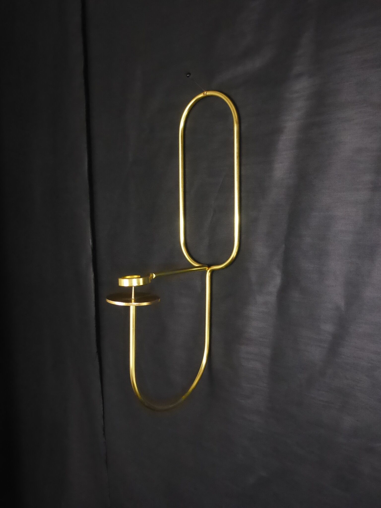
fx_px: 440
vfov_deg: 60.0
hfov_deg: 46.8
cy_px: 254
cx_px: 190
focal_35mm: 30
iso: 800
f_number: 3.6
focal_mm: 5.4
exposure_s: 1/60
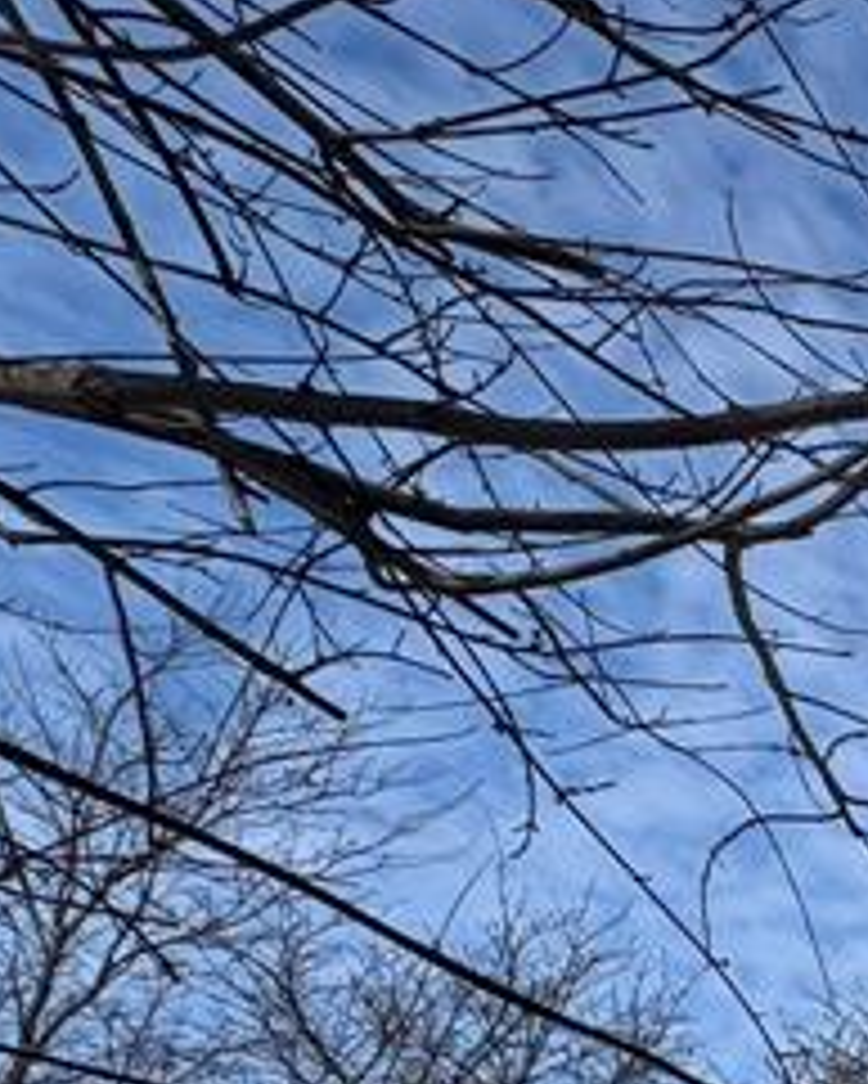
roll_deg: +0.5
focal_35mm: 58
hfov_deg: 16.0
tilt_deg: +5.2
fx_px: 1861
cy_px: 1480
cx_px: 1965
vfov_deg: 26.5
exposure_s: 1/3390
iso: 50
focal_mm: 2.22
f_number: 2.2
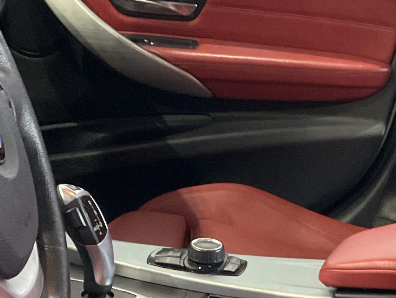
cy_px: 293
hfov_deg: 20.2
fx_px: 1098
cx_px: 322
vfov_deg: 15.2
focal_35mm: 96
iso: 320
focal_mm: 3
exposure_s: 1/40
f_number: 1.8
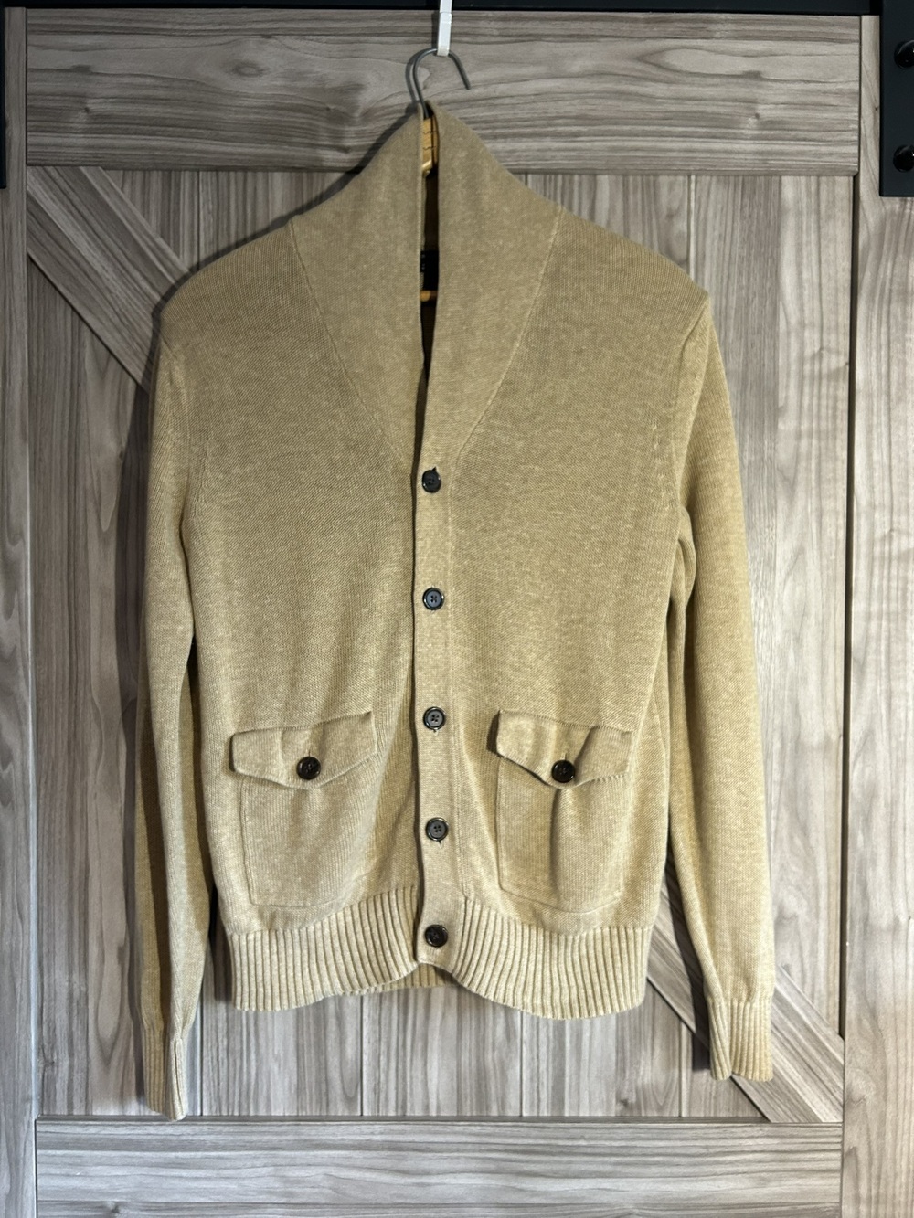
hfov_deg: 53.1
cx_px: 457
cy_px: 609
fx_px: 915
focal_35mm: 26
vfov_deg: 67.3
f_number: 1.5
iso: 200
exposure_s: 1/60
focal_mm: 5.7
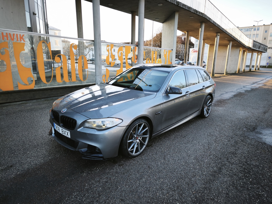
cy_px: 102
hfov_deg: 73.9
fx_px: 181
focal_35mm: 23
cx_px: 136
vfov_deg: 58.9
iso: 50
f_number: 1.7
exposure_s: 1/206
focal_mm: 5.35
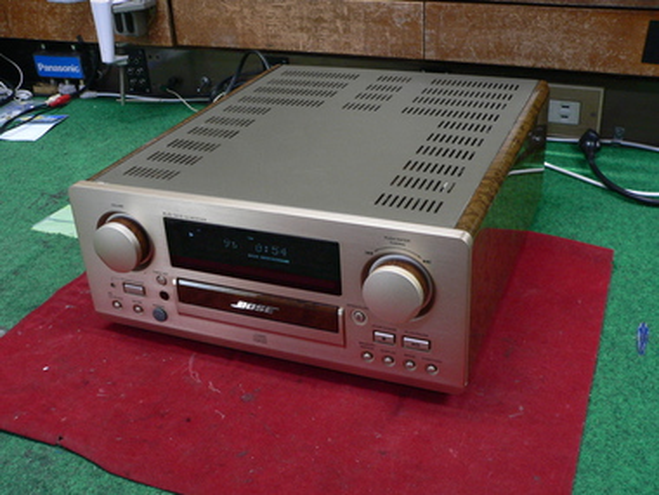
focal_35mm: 40
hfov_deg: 46.8
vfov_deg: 36.0
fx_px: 761
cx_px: 330
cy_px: 248
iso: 200
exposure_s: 1/20
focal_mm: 6.7
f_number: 2.8
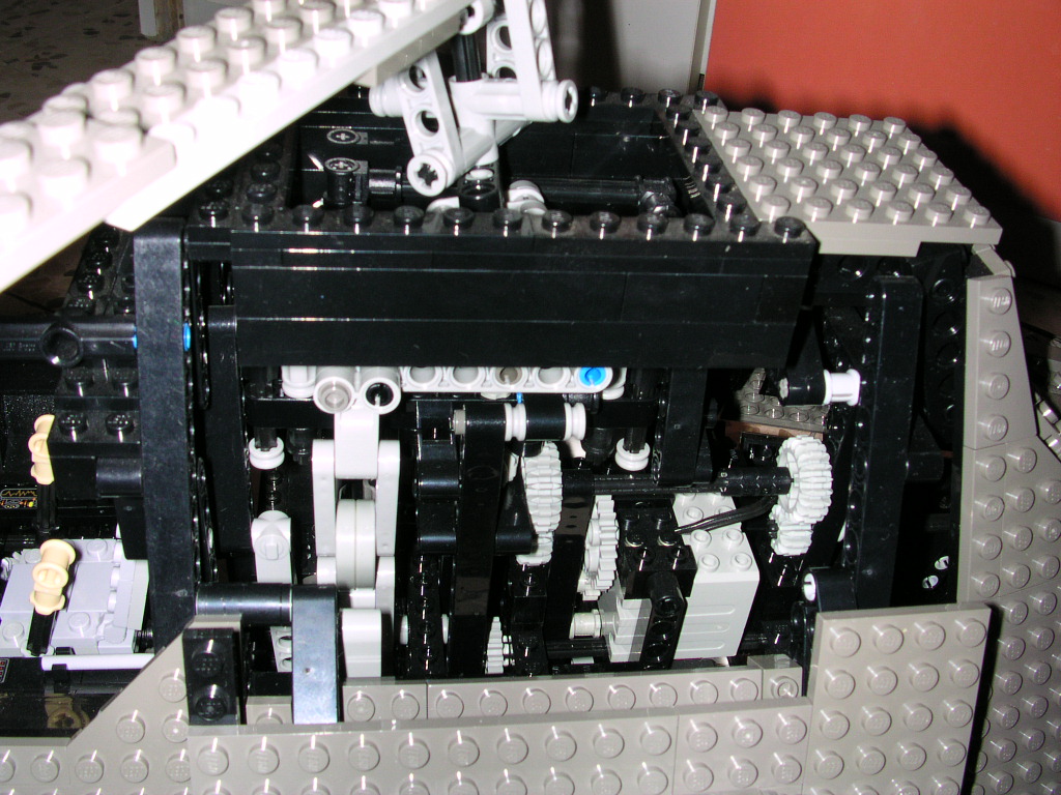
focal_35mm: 37
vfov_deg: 38.7
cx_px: 530
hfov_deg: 50.1
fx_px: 1134
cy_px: 398
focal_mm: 5.6
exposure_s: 1/60
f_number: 4.5
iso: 100
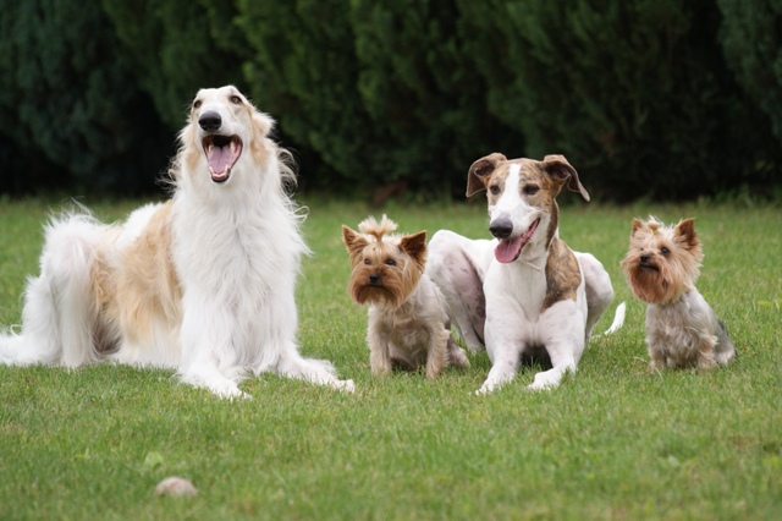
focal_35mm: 270
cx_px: 391
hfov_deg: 7.6
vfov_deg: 5.1
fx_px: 5862
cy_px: 260
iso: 250
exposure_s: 1/500
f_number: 4.5
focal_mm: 180
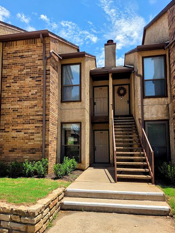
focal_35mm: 26
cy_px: 130
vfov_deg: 67.1
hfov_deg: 53.0
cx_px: 78
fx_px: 175
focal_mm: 5.4
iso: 80
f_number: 1.8
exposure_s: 1/3521
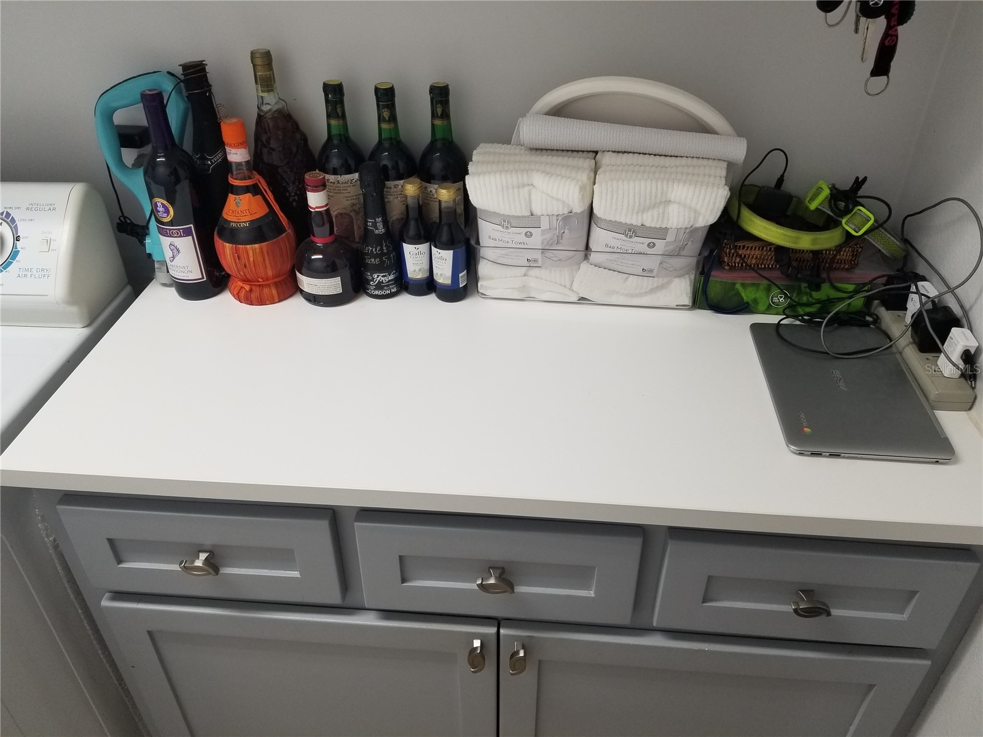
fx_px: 738
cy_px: 368
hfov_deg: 67.3
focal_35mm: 26
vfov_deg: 53.1
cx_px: 492
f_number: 1.7
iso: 100
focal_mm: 4.25
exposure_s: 1/60
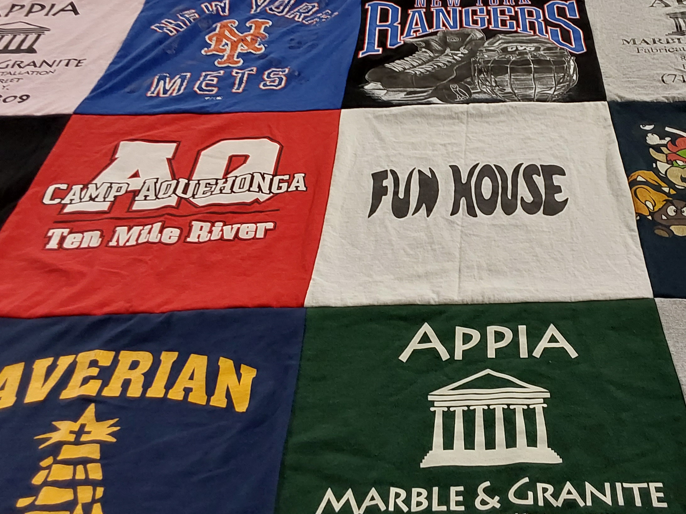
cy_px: 203
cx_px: 468
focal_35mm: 42
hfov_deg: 44.0
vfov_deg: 34.2
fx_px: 832
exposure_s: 1/60
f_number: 1.9
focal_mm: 2.91
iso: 100
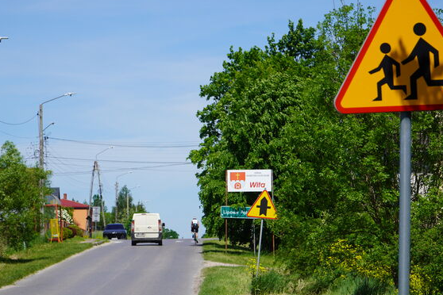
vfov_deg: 9.8
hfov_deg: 14.7
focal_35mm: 140
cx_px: 210
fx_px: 1719
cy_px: 201
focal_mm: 65
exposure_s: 1/1000
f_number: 5
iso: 100
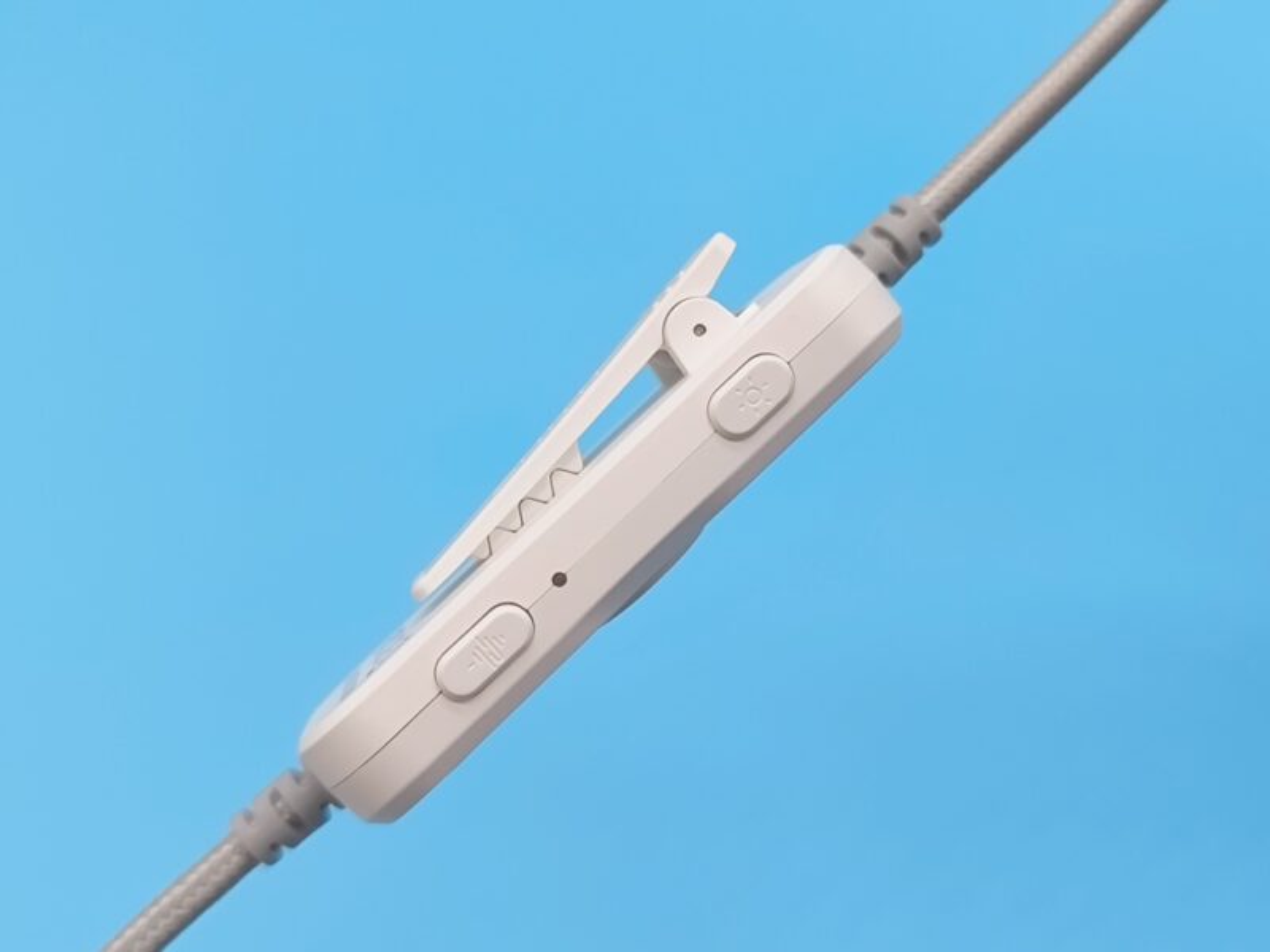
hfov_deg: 50.1
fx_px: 1357
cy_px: 476
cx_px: 635
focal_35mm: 37
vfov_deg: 38.7
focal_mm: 6.14
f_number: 1.65
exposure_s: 1/100
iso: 160
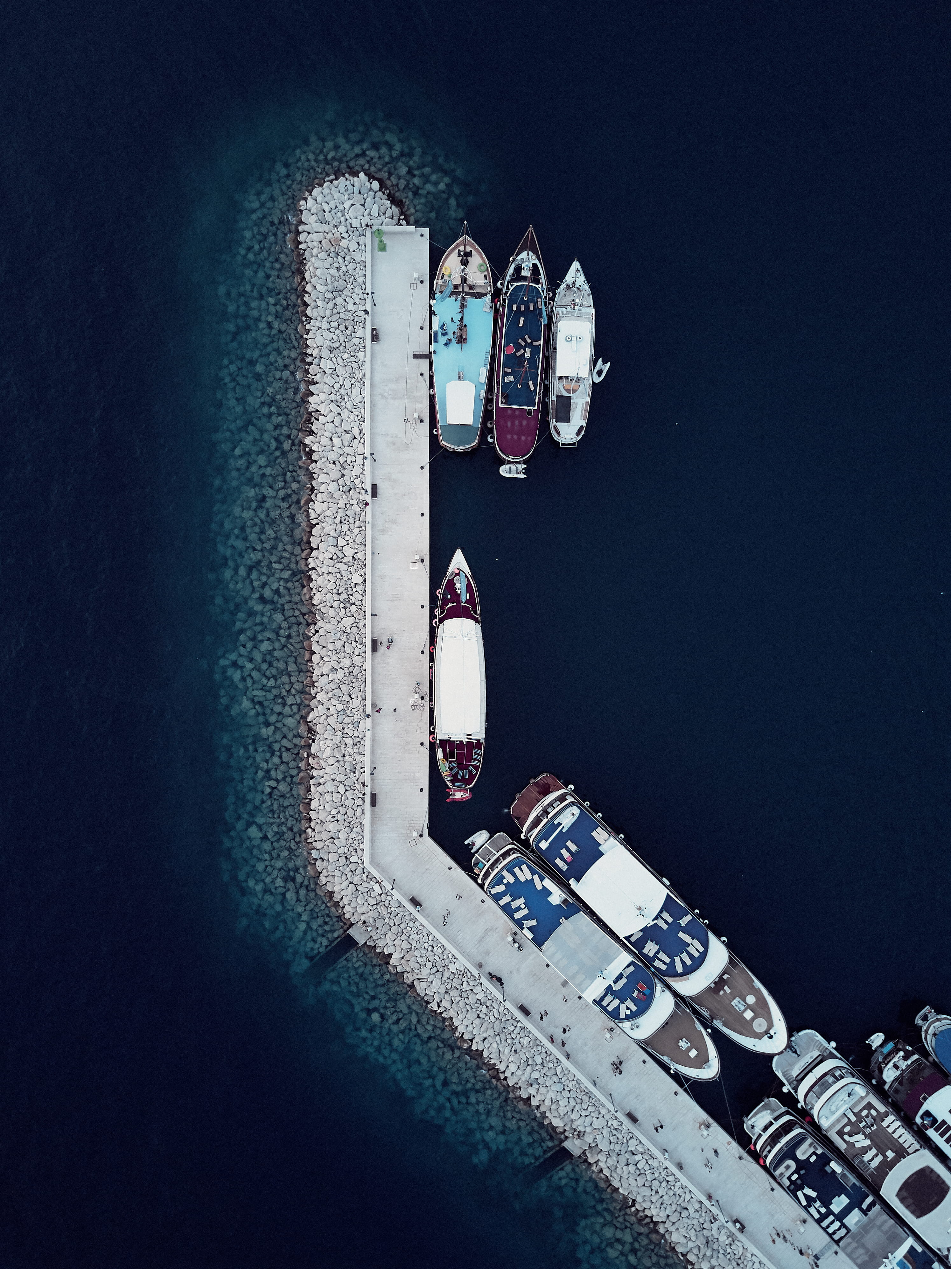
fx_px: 953
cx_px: 476
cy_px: 634
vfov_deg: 67.3
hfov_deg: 53.0
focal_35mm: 26
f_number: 2.2
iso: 200
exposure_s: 1/60
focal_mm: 4.73
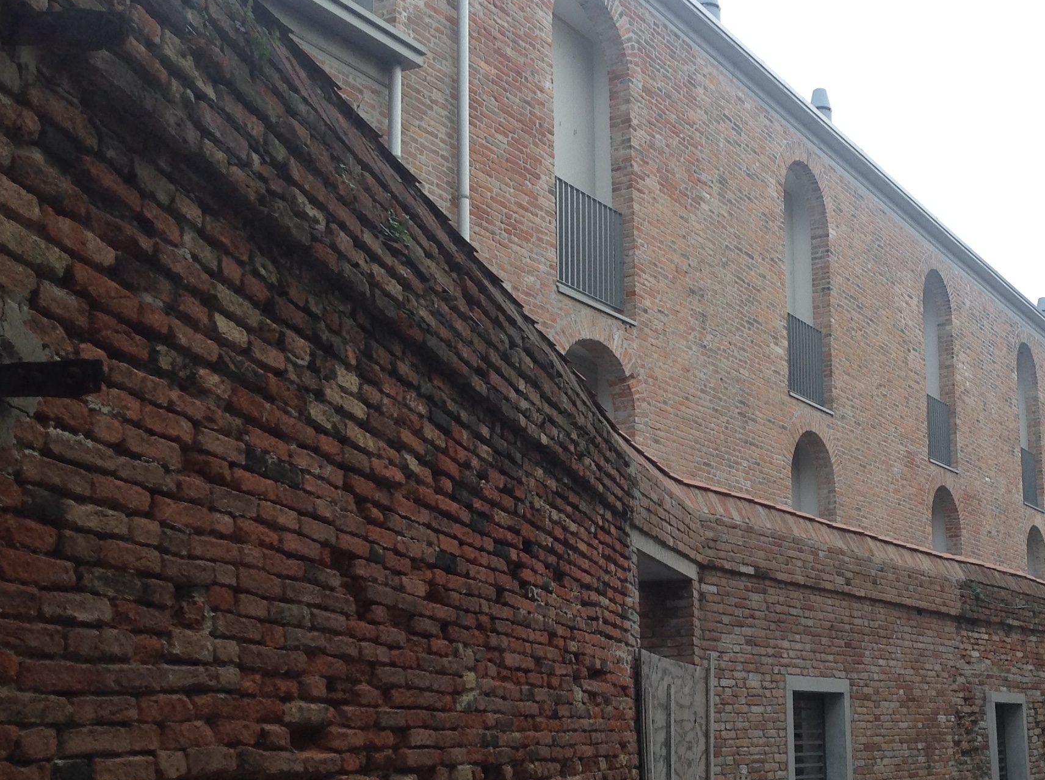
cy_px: 497
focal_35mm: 53
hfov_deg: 35.6
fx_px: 1597
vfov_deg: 27.3
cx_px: 752
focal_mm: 4.28
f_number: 2.4
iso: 50
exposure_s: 1/198
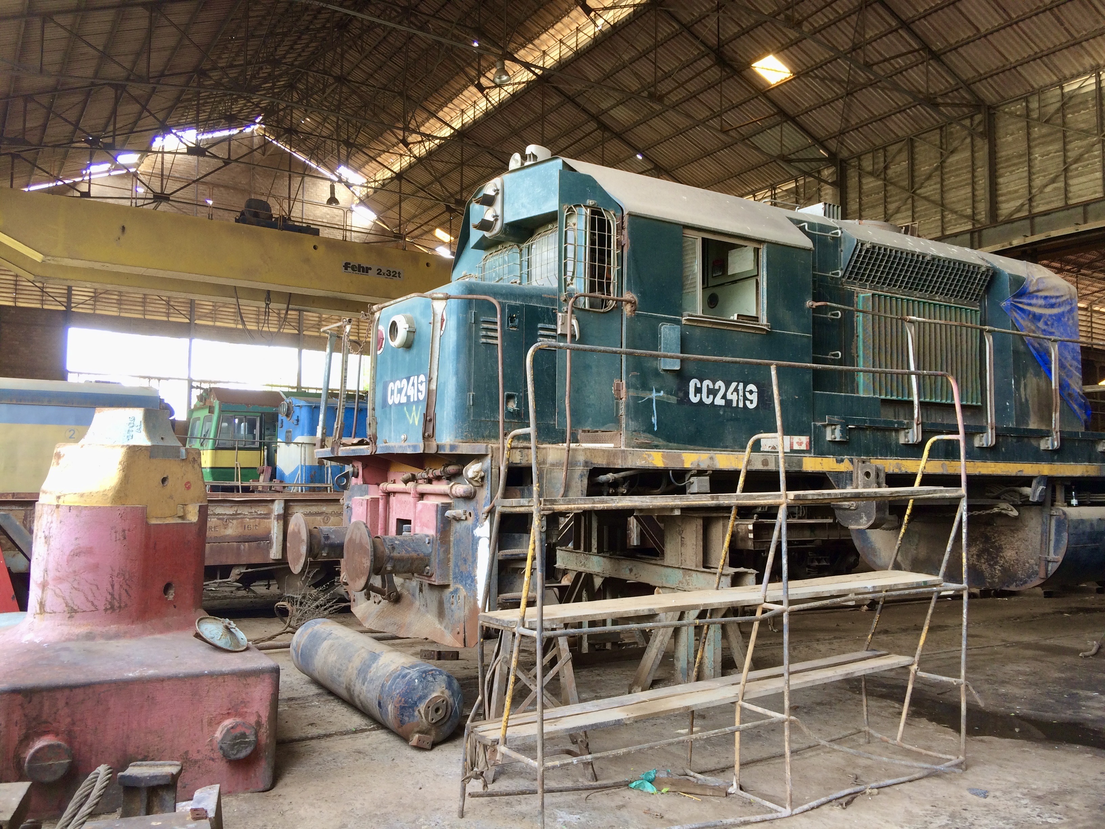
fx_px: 926
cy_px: 414
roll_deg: -0.1
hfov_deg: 61.7
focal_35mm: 29
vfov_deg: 48.2
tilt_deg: +4.4
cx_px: 552
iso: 50
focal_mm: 4.15
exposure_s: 1/50
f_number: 2.2
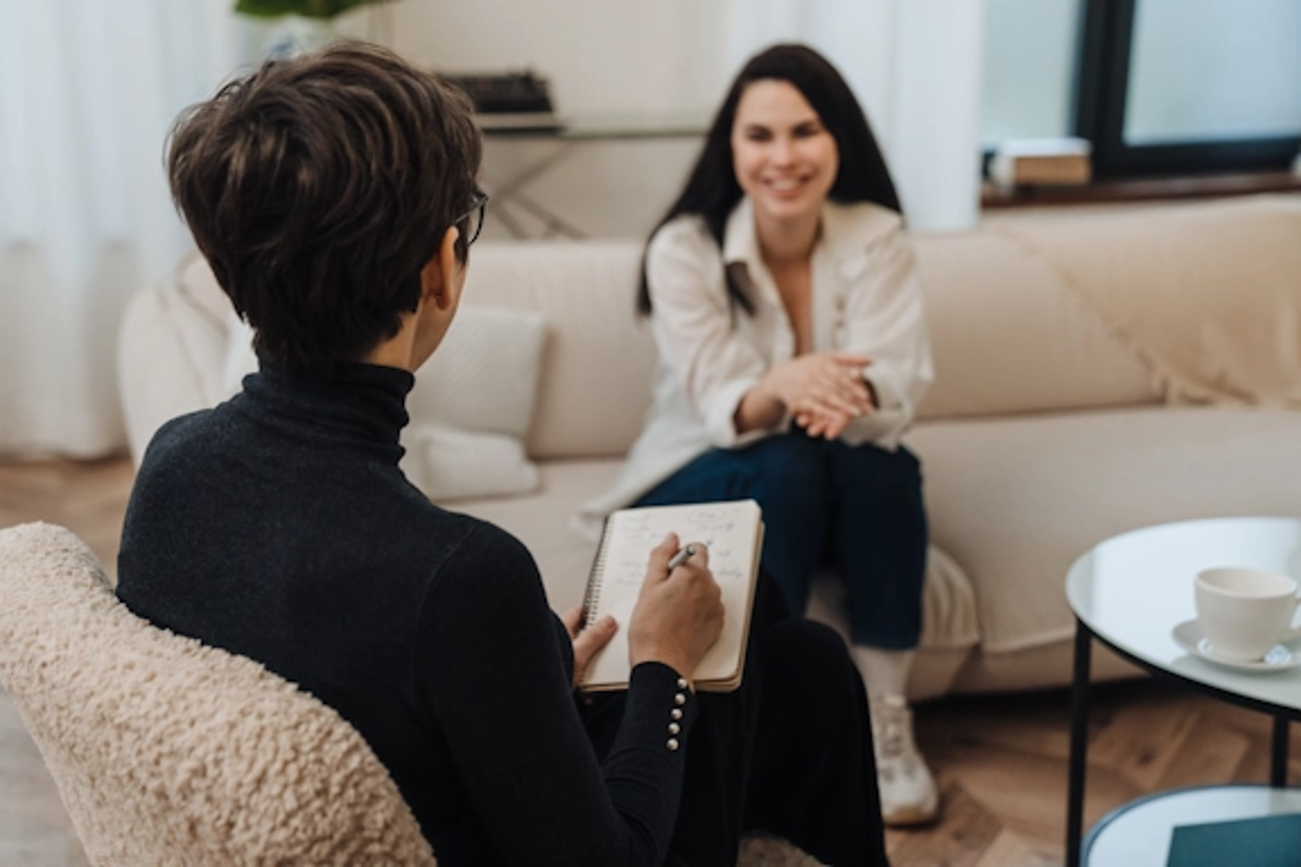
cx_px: 650
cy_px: 434
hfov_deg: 38.9
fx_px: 1843
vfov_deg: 26.5
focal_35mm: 51
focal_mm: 51
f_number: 2.8
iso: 1250
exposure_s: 1/200
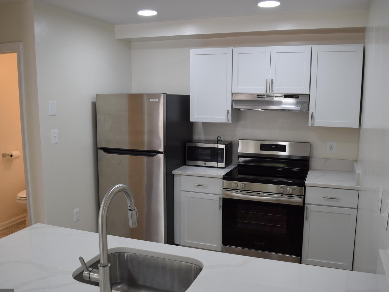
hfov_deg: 58.4
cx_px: 196
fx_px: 348
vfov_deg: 45.4
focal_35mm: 31
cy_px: 150
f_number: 4.5
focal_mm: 18
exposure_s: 1/80
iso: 400
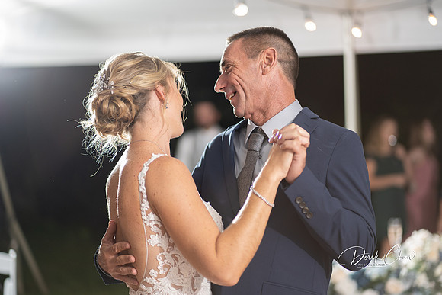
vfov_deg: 16.1
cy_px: 148
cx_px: 221
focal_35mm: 85
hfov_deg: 23.9
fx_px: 1044
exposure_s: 1/200
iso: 800
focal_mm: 85
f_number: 1.8
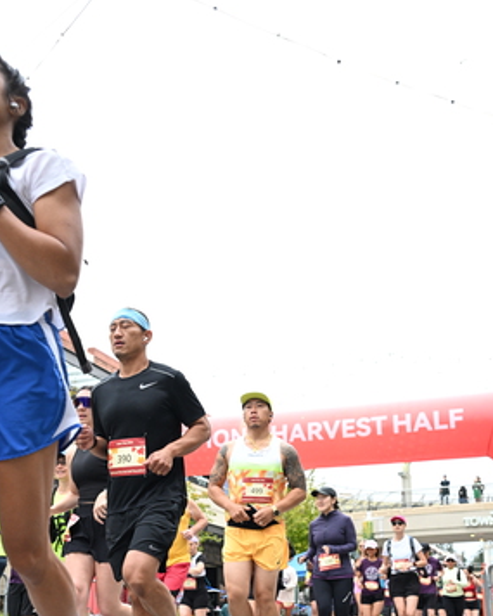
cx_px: 224
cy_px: 465
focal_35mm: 45
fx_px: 820
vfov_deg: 40.0
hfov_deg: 33.4
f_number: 4
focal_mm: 31
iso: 2000
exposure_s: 1/640
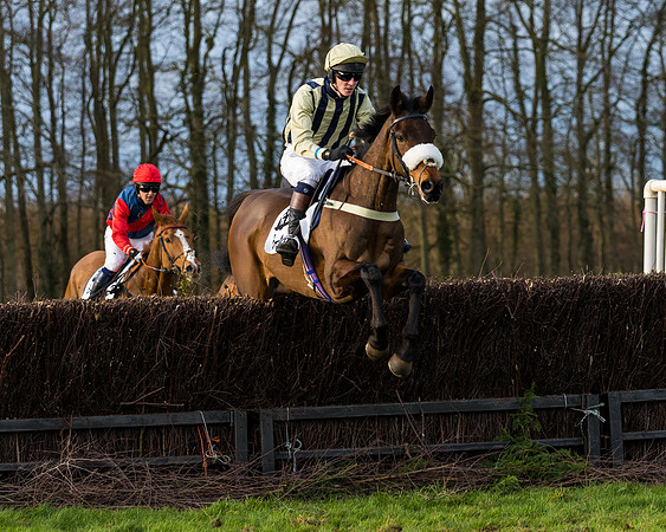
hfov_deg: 8.4
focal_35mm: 230
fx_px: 4530
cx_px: 328
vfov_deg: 6.7
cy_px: 189
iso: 400
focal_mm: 115
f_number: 4
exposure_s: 1/1000
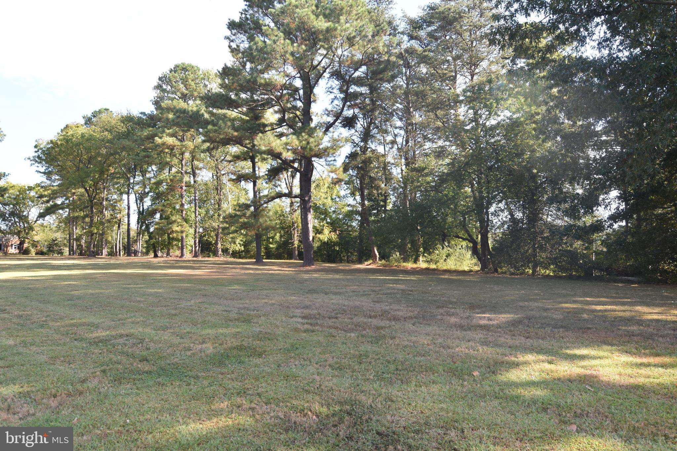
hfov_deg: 73.7
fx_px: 451
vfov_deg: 53.1
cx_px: 338
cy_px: 226
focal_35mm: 24
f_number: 5.6
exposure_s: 1/125
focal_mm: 16
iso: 100
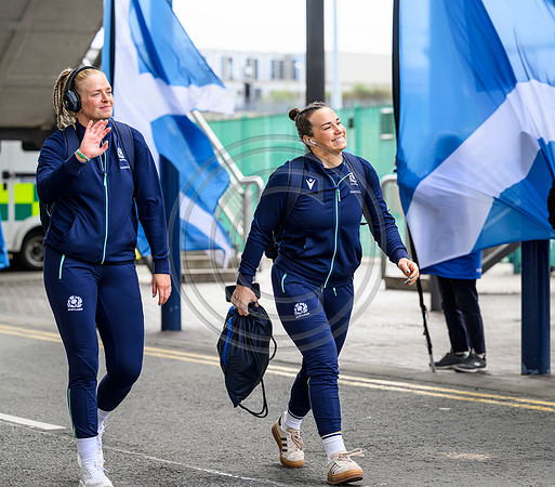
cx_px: 342
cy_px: 221
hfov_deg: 15.0
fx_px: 2101
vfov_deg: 13.2
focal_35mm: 123
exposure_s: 1/800
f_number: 3.2
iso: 500
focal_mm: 95
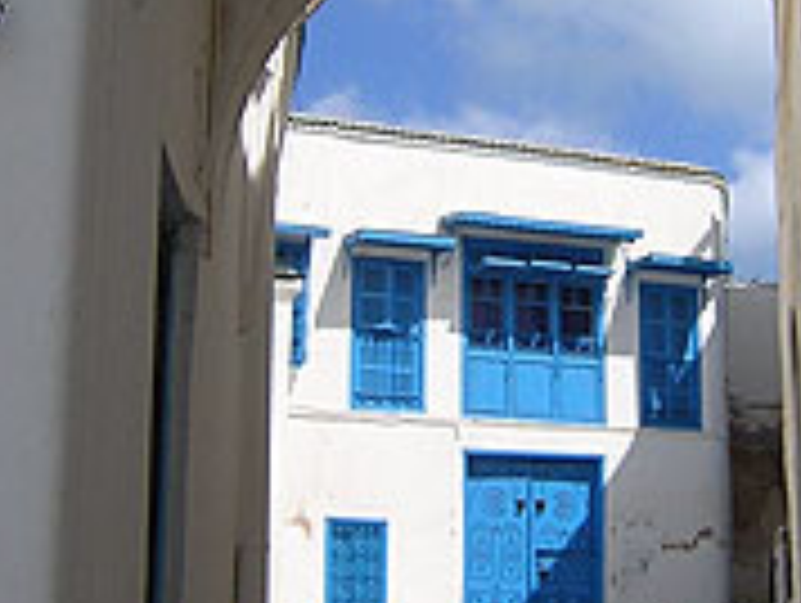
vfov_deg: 16.2
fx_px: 2109
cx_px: 594
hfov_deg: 21.3
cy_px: 135
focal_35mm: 91
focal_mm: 4.7
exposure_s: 1/545
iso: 100
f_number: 5.2
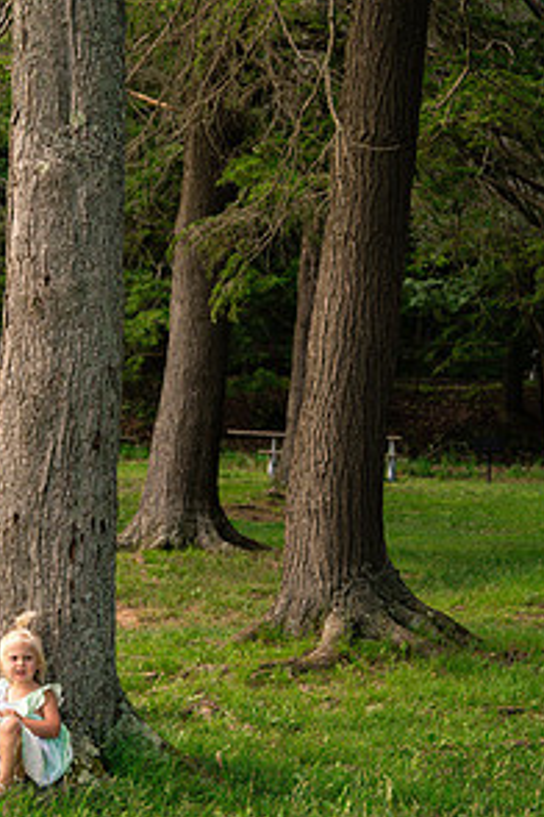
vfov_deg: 19.1
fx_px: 2425
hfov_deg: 12.8
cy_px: 361
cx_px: 155
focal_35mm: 107
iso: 640
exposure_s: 1/200
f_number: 5.6
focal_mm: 70
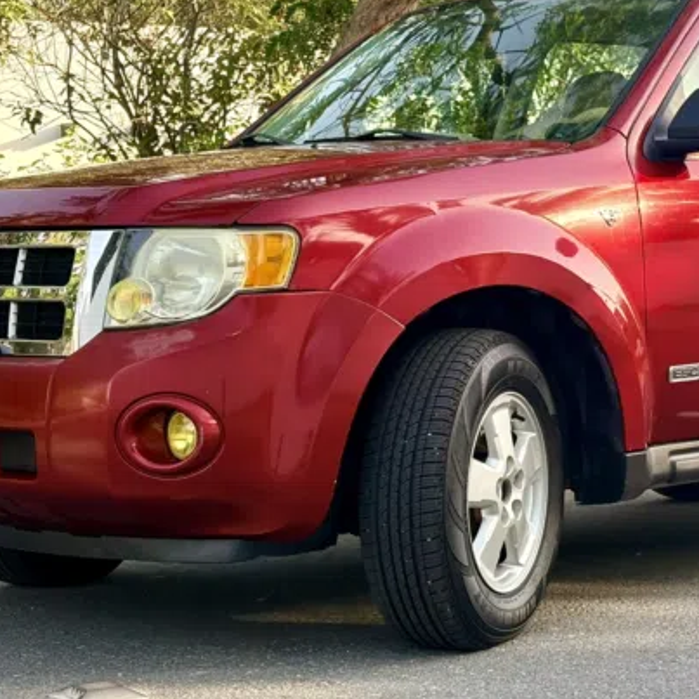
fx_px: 1668
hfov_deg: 23.4
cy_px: 284
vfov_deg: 23.6
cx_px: 552
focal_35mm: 73
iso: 50
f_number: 1.6
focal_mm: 5.96
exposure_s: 1/571
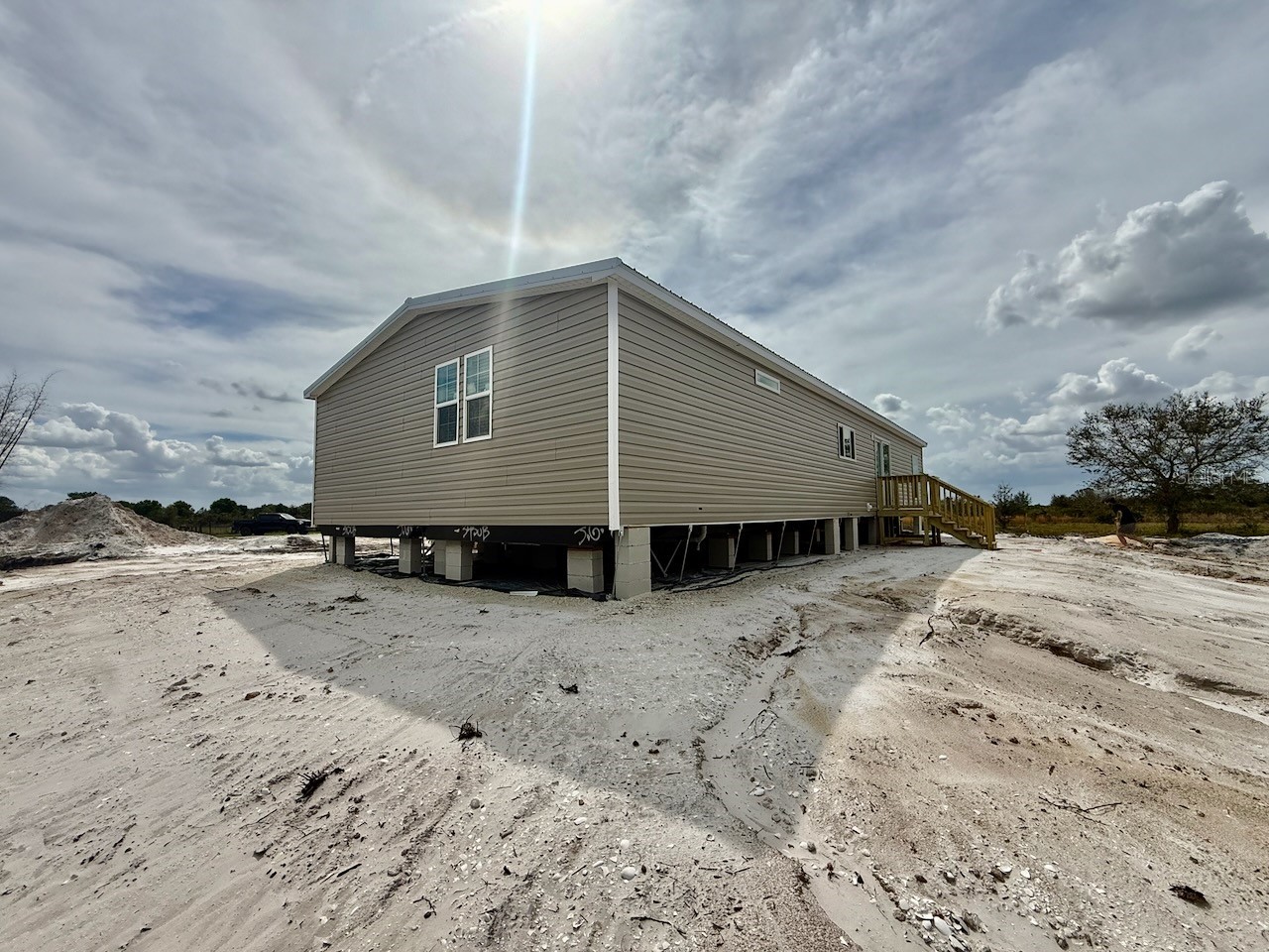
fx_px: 513
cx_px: 634
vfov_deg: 85.7
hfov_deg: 102.1
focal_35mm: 14
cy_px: 476
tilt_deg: +6.4
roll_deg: +1.0
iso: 50
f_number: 2.2
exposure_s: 1/4425
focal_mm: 2.22
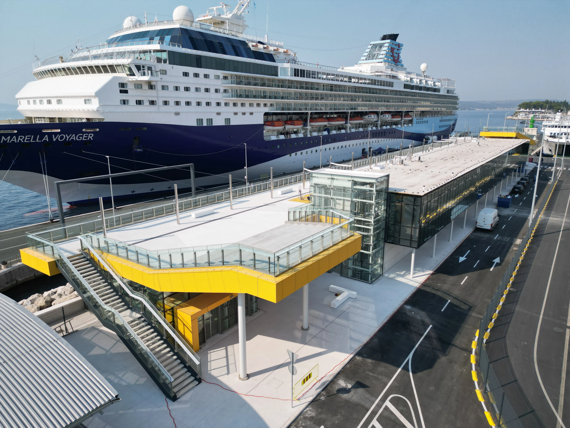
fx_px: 395
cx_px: 285
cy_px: 214
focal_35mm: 24
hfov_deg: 71.6
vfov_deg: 56.8
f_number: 1.7
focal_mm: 6.72
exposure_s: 1/4000
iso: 200
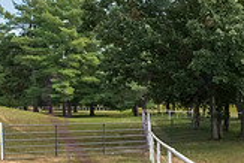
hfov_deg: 31.9
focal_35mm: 51
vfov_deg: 26.5
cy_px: 98
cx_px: 298
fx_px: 346
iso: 800
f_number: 13
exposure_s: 1/500
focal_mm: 14
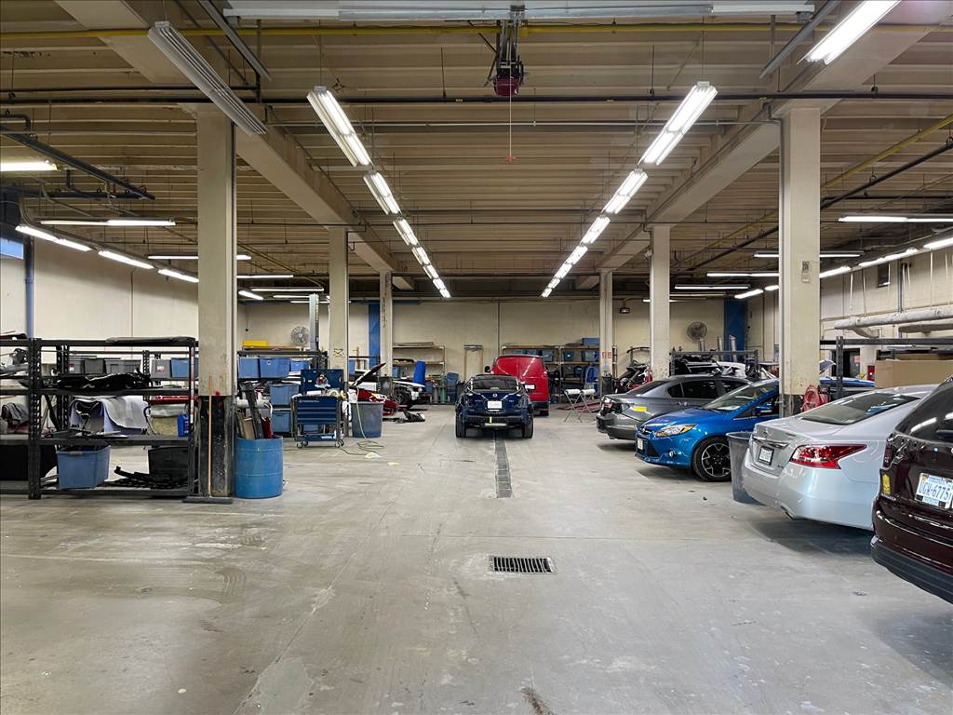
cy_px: 358
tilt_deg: -0.5
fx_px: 716
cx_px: 476
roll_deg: -0.1
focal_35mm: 26
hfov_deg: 67.3
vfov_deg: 53.1
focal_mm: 5.1
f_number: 1.6
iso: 100
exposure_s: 1/60
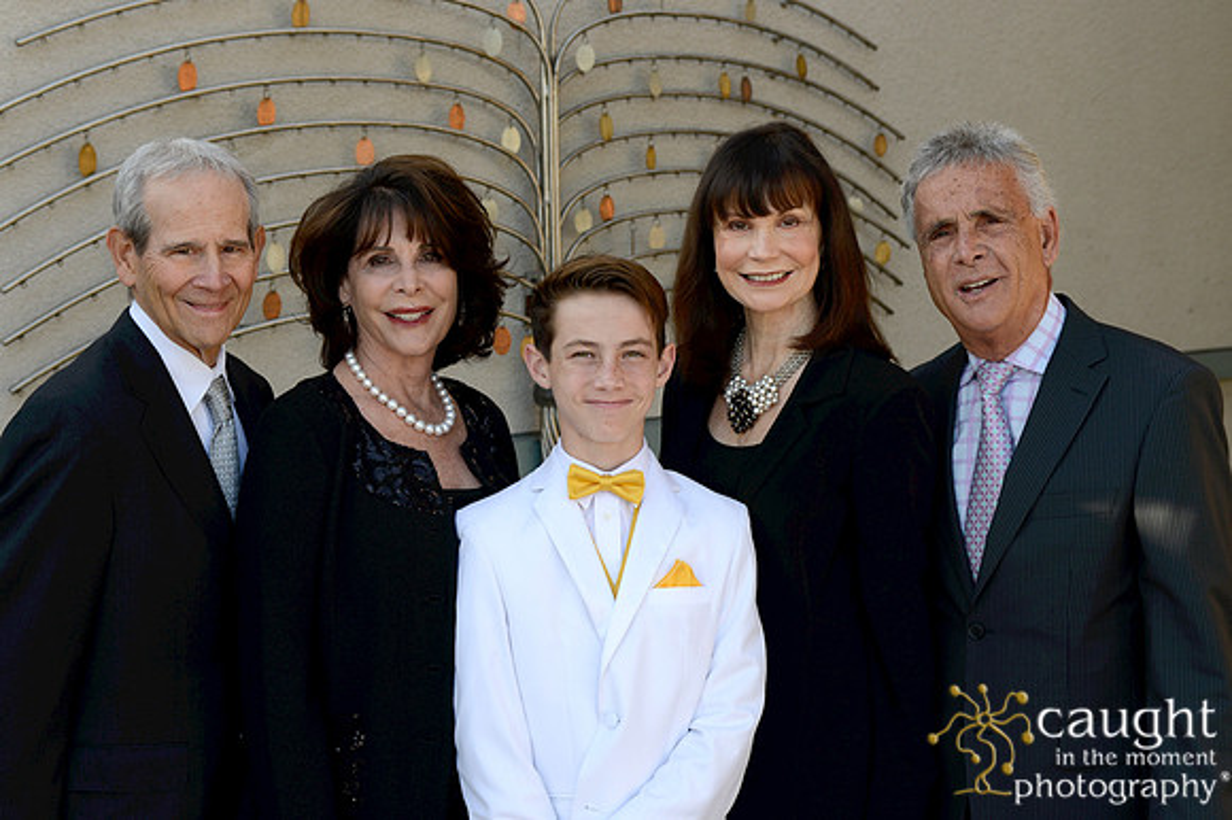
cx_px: 616
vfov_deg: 27.0
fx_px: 1710
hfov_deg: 39.6
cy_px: 410
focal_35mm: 50
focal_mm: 50
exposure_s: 1/160
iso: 200
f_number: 6.3
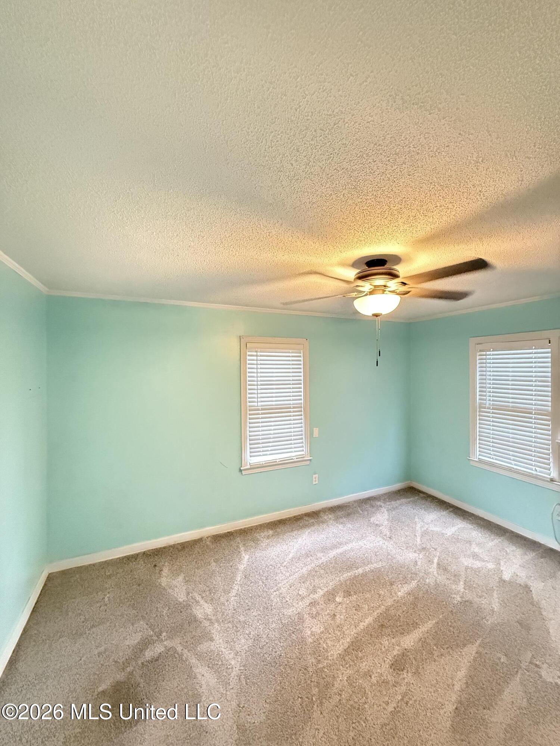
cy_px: 373
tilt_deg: -0.1
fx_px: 302
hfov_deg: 85.7
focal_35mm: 14
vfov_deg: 102.1
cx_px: 280
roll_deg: +0.2
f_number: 2.2
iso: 1250
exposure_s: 1/40
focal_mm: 2.22
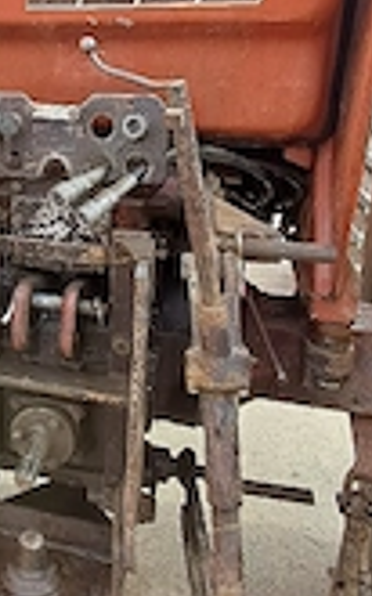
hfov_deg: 29.1
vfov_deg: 47.2
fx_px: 666
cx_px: -4
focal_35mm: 41
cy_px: 184
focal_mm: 1.64
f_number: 2.2
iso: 40
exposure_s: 1/244
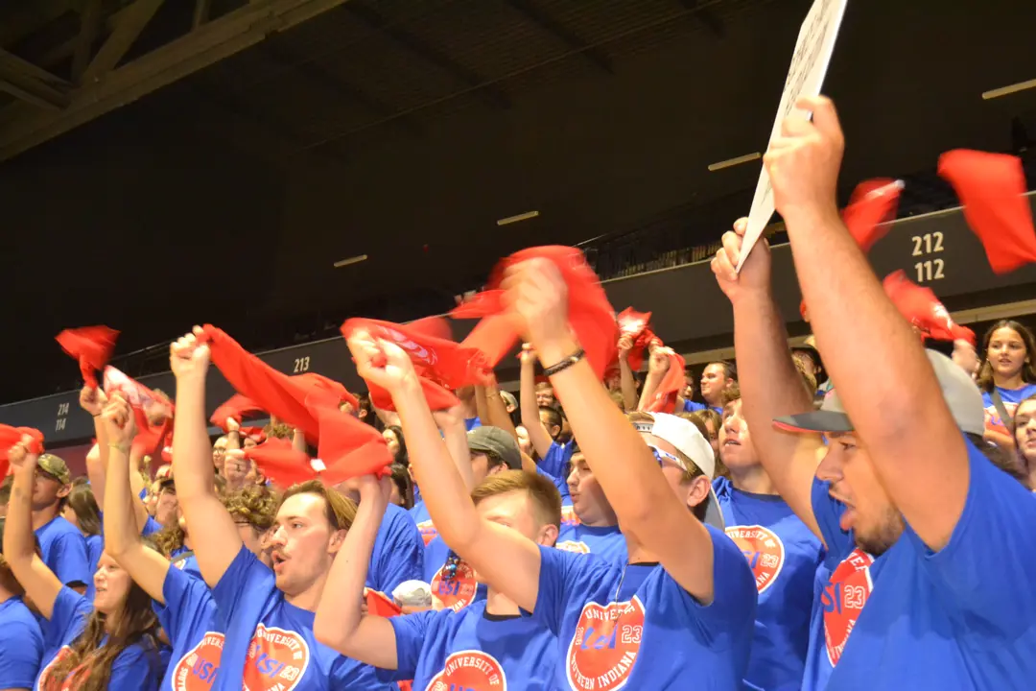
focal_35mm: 42
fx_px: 1209
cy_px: 346
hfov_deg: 46.4
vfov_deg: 31.9
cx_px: 518
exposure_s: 1/60
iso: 3200
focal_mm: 28
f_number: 4.5
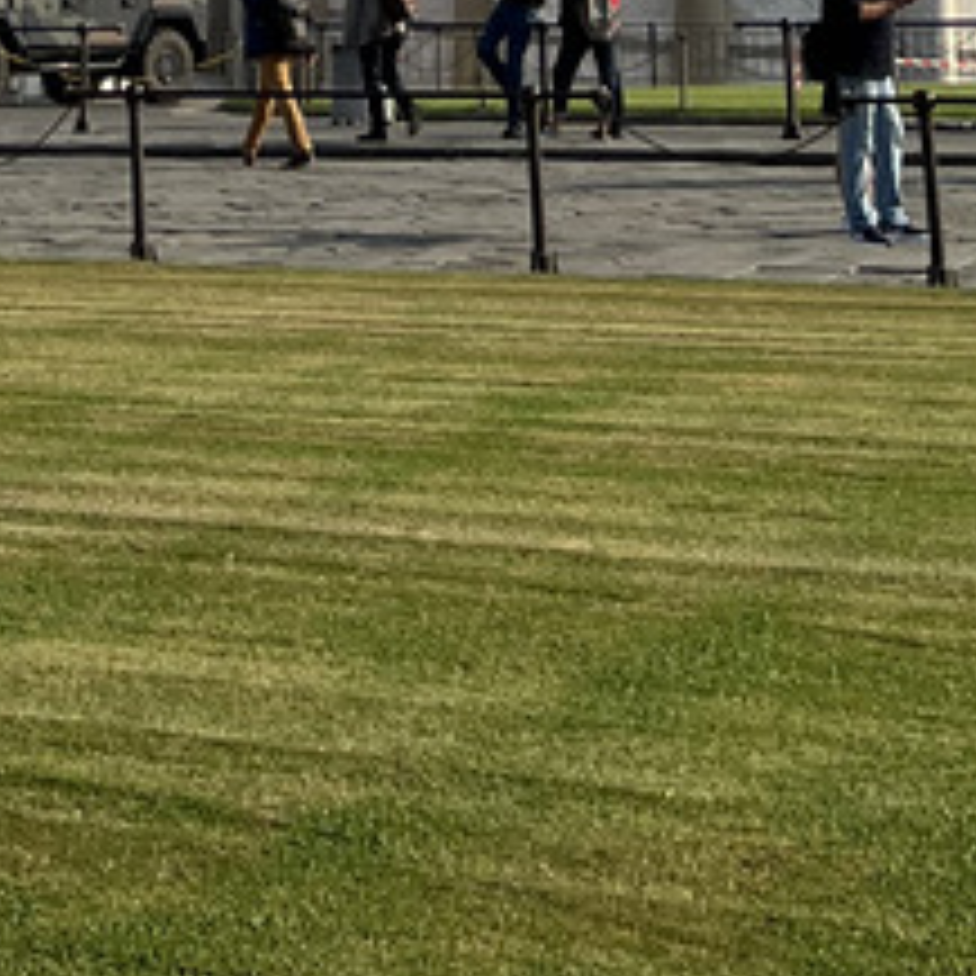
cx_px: 117
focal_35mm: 127
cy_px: -1484
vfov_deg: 11.1
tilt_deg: +19.3
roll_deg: +1.1
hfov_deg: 13.6
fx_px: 4051
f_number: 1.5
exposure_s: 1/5882
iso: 50
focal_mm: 5.7
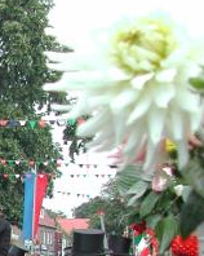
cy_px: 235
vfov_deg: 15.8
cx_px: -141
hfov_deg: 12.0
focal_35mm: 120
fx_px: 907
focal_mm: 8
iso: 100
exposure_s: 1/389
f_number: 2.8
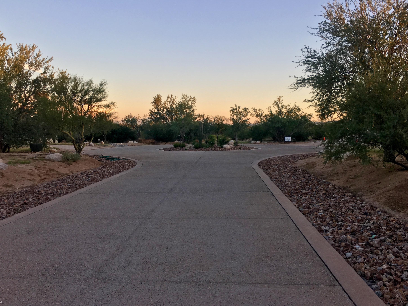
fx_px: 354
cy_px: 154
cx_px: 200
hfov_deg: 60.0
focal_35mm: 30
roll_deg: -0.8
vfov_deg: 46.8
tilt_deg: -1.5
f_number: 2.2
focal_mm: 4.15
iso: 25
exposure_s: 1/239
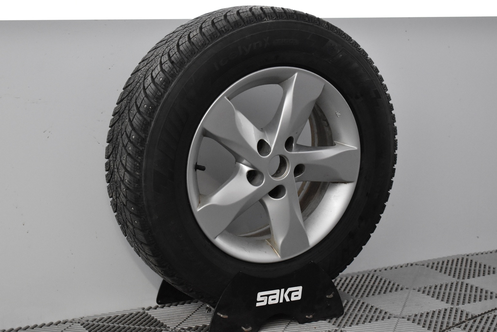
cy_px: 166
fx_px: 932
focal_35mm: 68
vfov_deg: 20.2
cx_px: 248
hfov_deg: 29.9
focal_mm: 45
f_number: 5
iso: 3200
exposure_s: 1/100
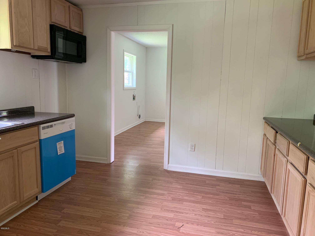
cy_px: 118
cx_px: 158
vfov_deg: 53.1
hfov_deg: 67.3
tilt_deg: -6.7
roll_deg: -1.9
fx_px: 237
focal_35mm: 26
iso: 250
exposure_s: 1/60
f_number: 1.8
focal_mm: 4.25
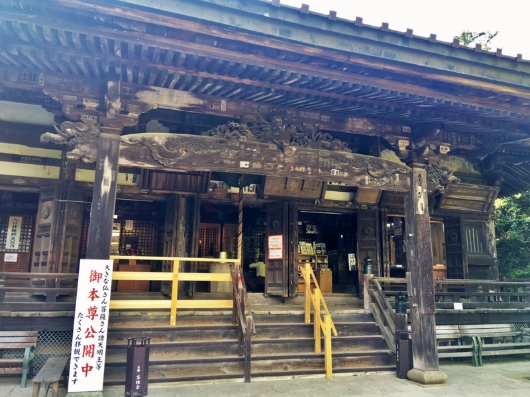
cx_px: 265
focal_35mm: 29
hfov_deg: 61.7
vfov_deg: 48.2
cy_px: 198
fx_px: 444
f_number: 2.2
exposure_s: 1/40
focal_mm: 4.15
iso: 25
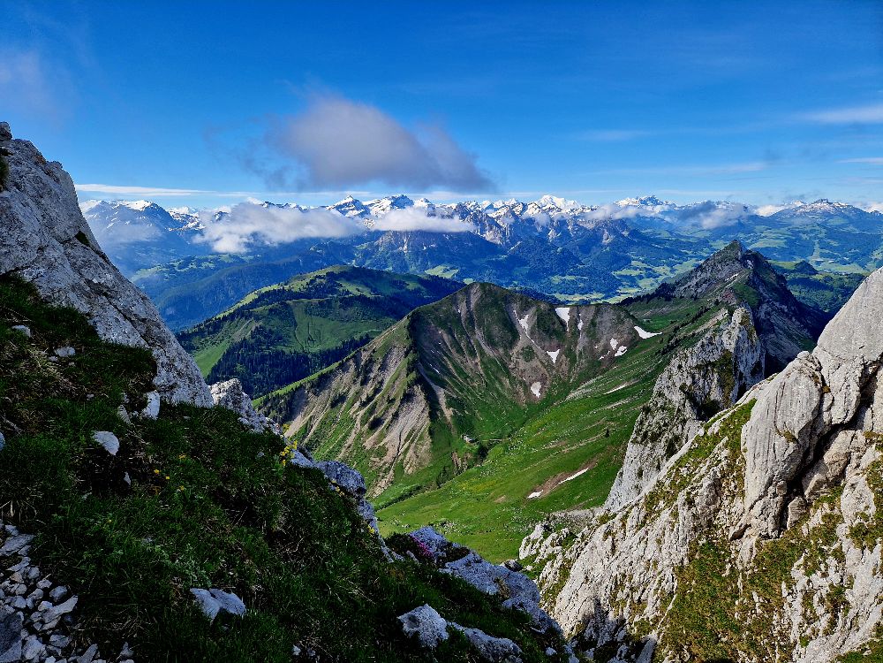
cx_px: 442
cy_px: 332
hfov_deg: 73.9
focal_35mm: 23
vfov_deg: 58.9
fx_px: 587
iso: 50
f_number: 1.8
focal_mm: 5.4
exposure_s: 1/1667
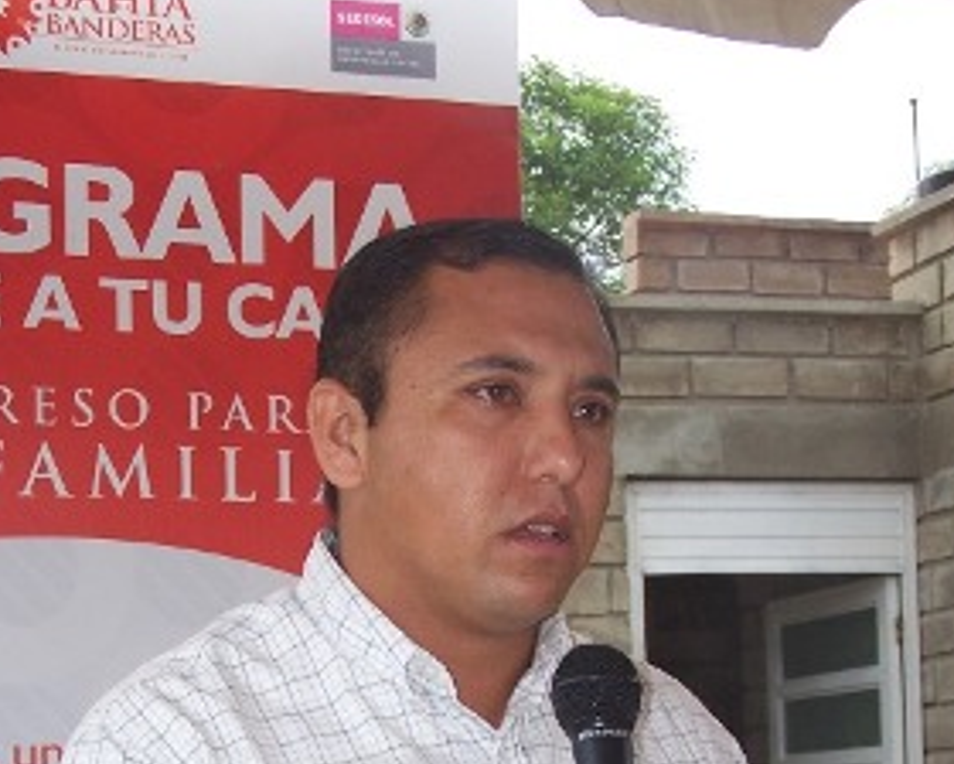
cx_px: 336
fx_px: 2513
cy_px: 771
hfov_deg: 21.4
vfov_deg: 16.9
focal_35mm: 89
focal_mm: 8.5
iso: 80
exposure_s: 1/180
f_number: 3
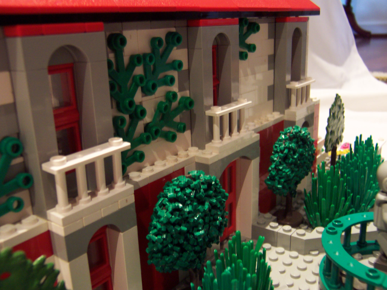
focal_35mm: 36
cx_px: 194
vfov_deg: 39.7
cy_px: 145
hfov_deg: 51.4
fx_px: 402
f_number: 2.8
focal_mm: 5.6
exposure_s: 1/8
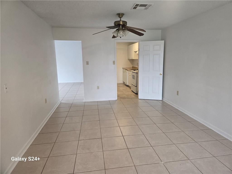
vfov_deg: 58.9
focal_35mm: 23
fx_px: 154
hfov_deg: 73.9
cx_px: 116
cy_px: 87
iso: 250
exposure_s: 1/120
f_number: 1.8
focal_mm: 5.4
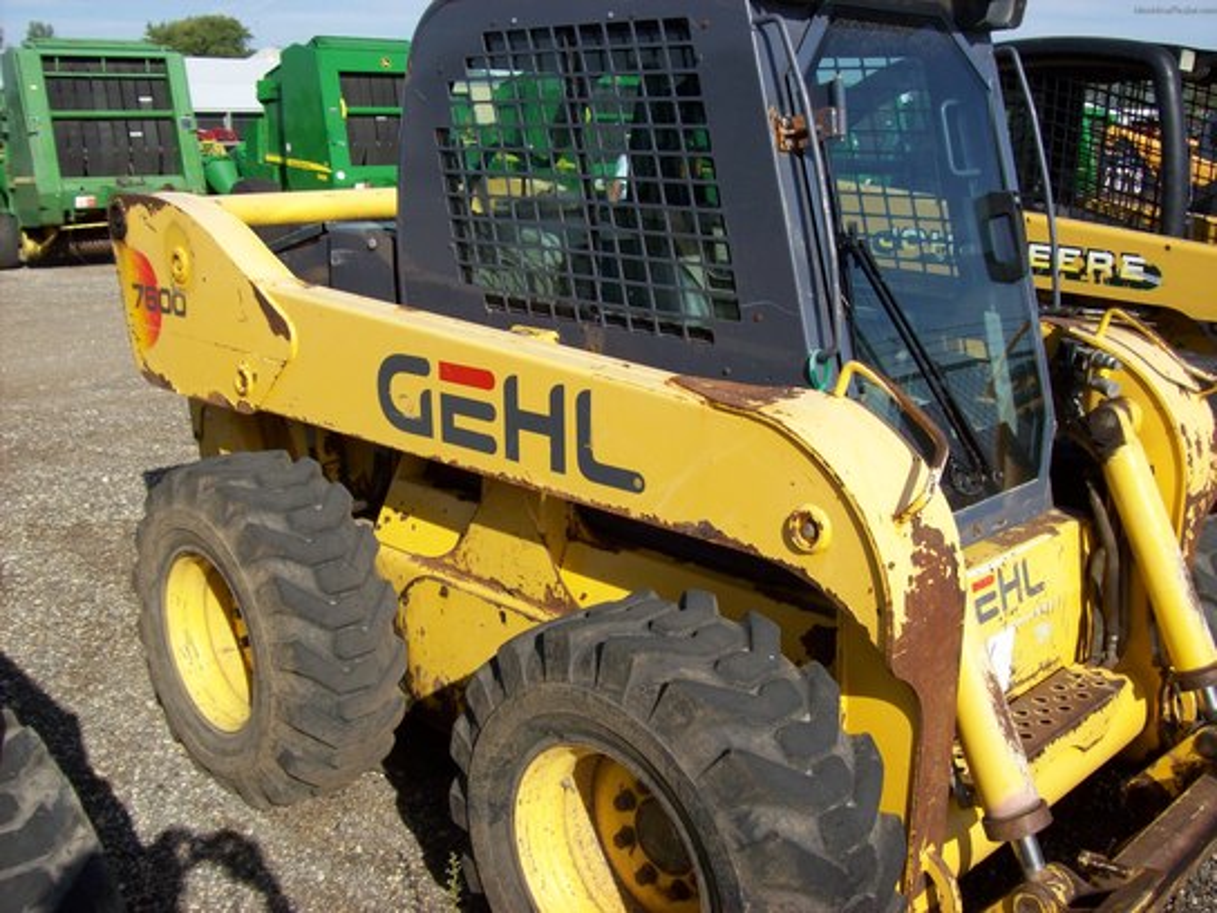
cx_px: 608
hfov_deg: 51.4
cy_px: 456
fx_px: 1266
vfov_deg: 39.7
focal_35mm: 36
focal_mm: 6
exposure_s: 1/569
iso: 80
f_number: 4.8
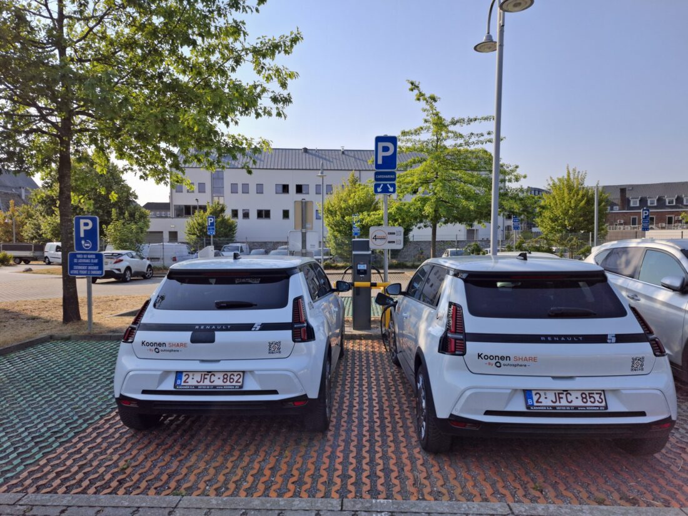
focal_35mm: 23
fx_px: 457
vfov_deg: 58.9
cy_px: 258
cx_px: 344
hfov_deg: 73.9
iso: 50
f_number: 1.8
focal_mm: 5.54
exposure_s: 1/1362
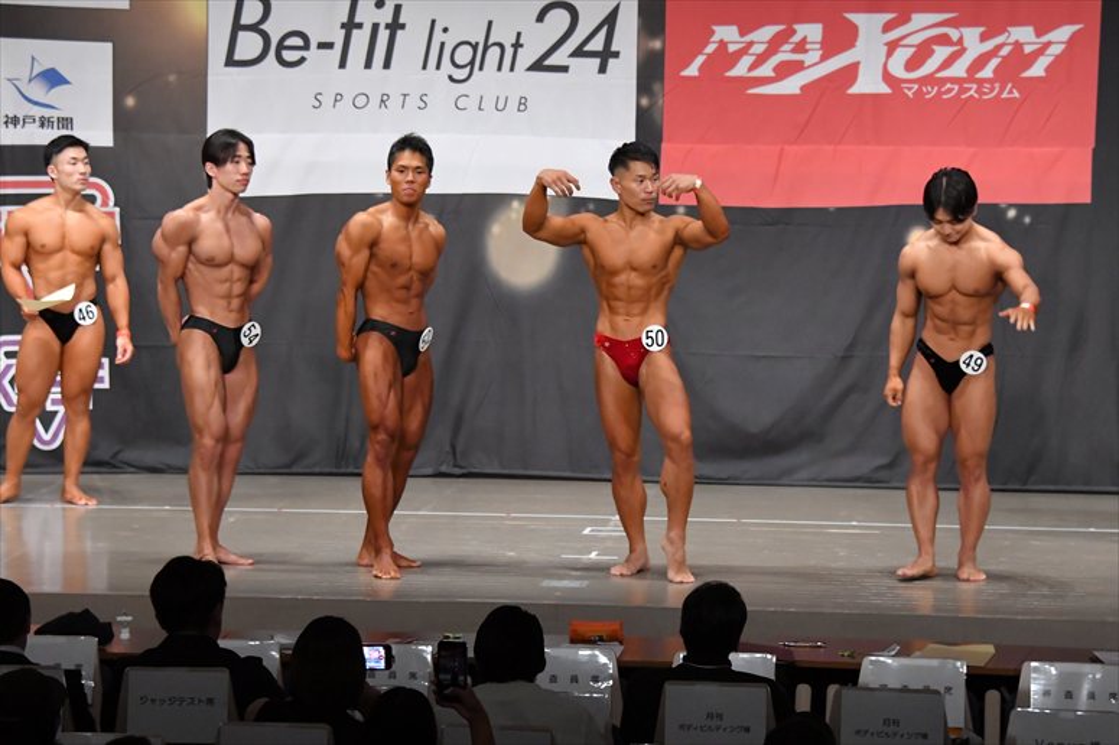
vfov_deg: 9.9
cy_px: 372
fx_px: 4287
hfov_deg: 14.9
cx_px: 560
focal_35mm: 138
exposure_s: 1/400
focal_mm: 92
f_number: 5.6
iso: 6400
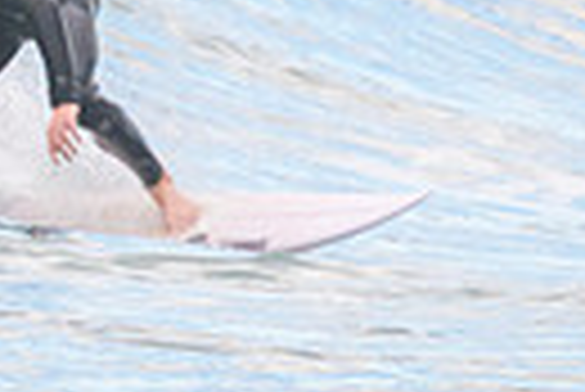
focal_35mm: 3576
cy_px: -137
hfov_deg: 0.6
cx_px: -104
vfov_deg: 0.4
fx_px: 58174
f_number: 11
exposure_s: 1/320
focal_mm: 800
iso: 1800
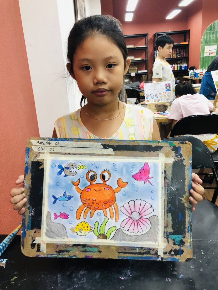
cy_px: 145
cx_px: 109
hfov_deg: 49.8
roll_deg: +4.1
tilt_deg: -19.4
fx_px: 235
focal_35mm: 28
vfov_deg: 63.4
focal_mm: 4
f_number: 1.8
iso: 25
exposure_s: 1/40
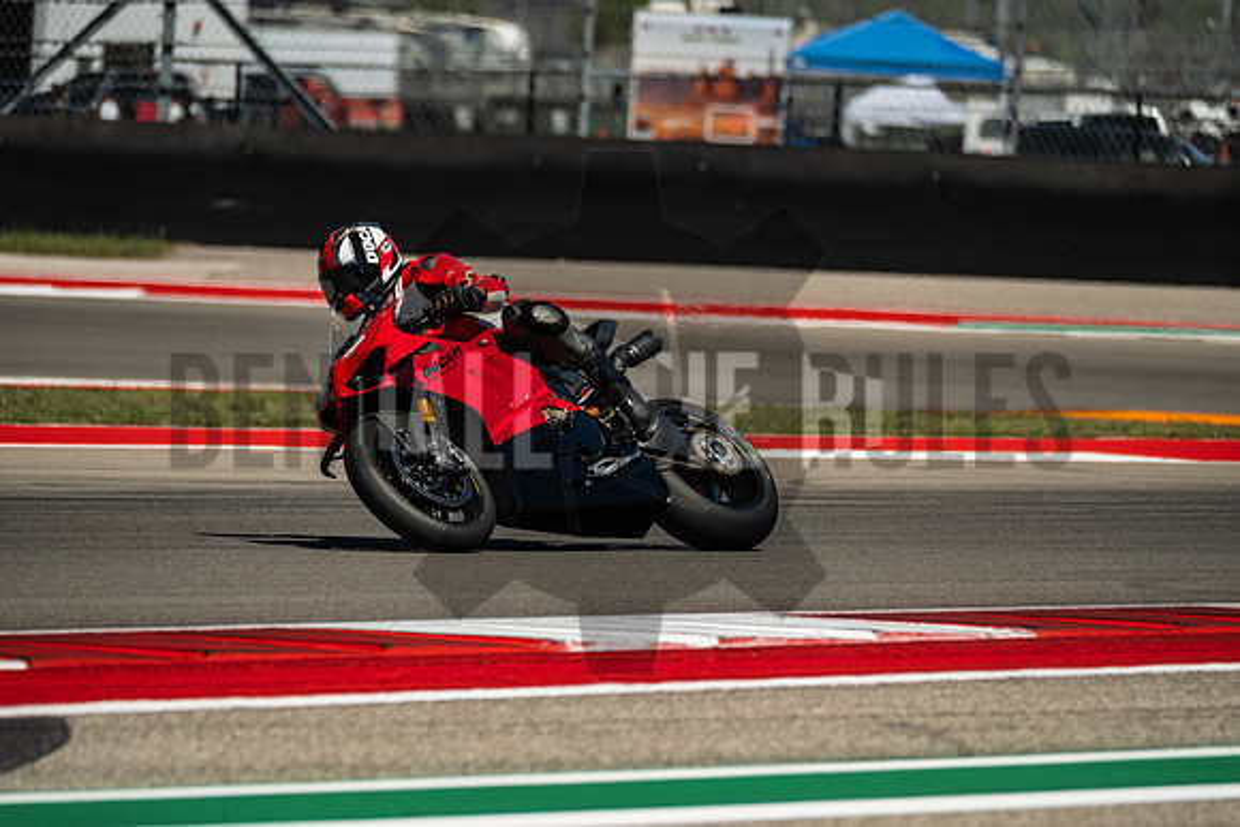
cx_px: 620
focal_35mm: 365
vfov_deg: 3.8
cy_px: 414
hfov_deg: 5.6
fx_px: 12575
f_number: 5
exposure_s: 1/1600
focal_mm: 243.3
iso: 320
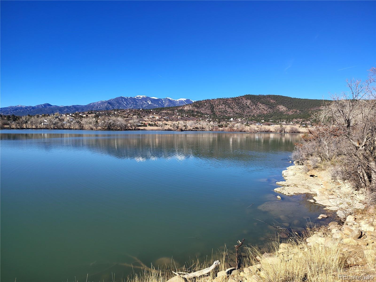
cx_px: 188
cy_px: 141
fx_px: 261
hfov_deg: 71.6
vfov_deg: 56.8
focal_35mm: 24
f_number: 1.8
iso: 100
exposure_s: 1/1722
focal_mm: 5.56
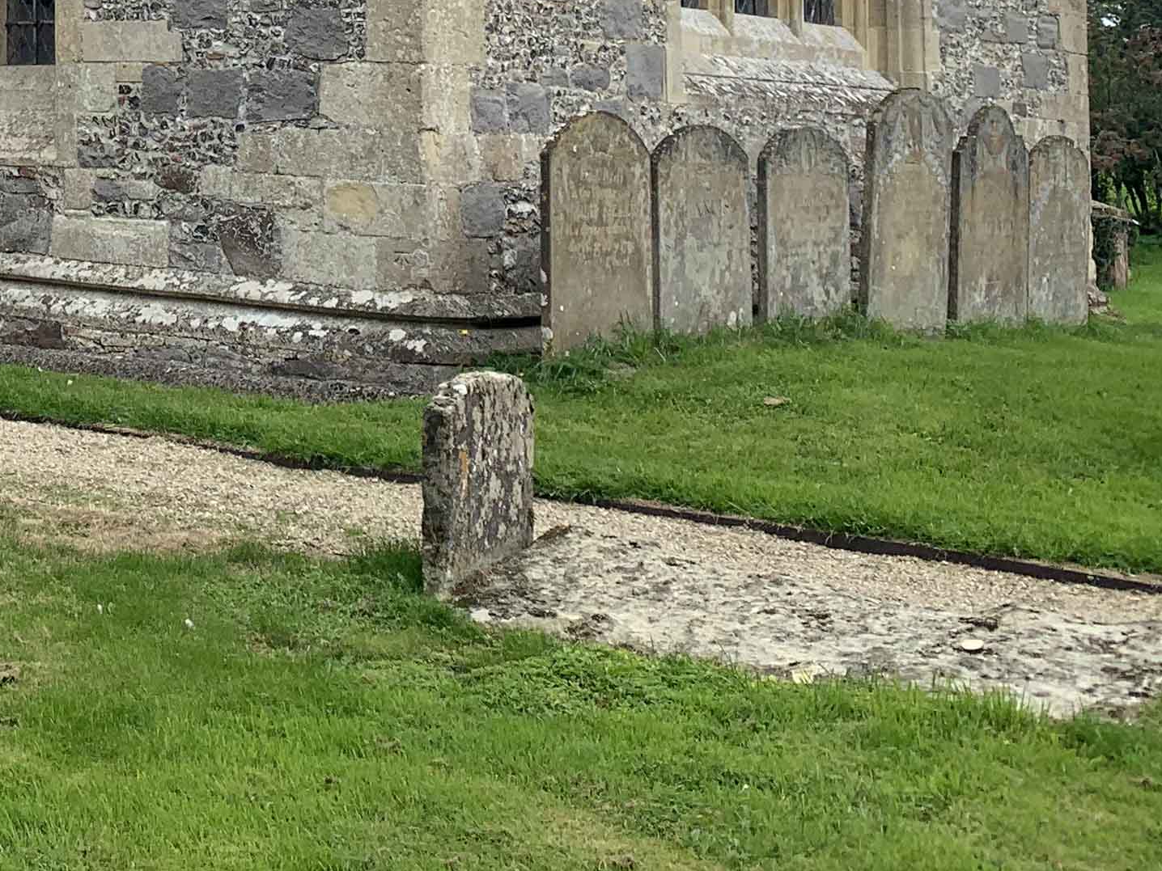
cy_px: -311
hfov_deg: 24.8
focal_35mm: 73
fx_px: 2450
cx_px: -129
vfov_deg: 18.5
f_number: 1.8
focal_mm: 4.25
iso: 25
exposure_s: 1/507
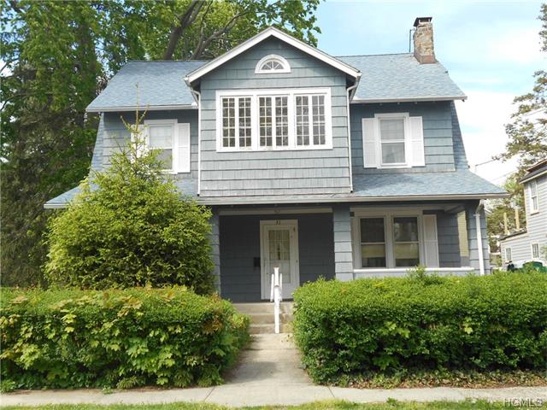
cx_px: 274
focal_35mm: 37
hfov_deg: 50.1
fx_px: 585
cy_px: 205
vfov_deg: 38.7
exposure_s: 1/250
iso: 80
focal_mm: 6.7
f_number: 3.9
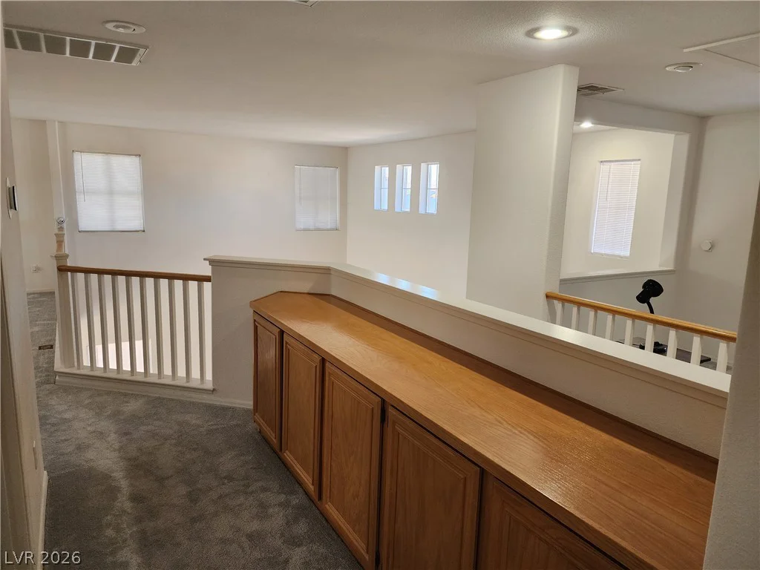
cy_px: 285
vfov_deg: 58.9
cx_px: 380
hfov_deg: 73.9
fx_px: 505
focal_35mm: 23
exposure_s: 1/120
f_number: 1.8
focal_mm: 6.4
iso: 320
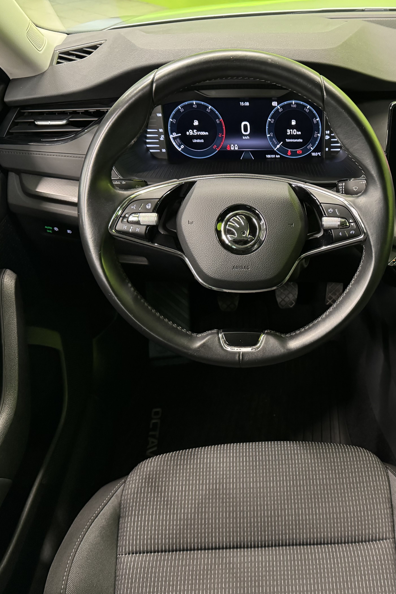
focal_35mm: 34
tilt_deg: -38.2
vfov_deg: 55.8
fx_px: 561
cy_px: 302
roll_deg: -0.1
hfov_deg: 37.7
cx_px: 309
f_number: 1.78
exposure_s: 1/38
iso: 1000
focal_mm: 6.76
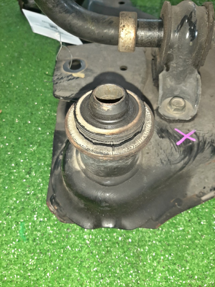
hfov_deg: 53.1
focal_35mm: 26
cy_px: 144
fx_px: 215
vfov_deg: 67.3
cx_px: 108
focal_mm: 3.93
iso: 213
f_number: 1.7
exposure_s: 1/33
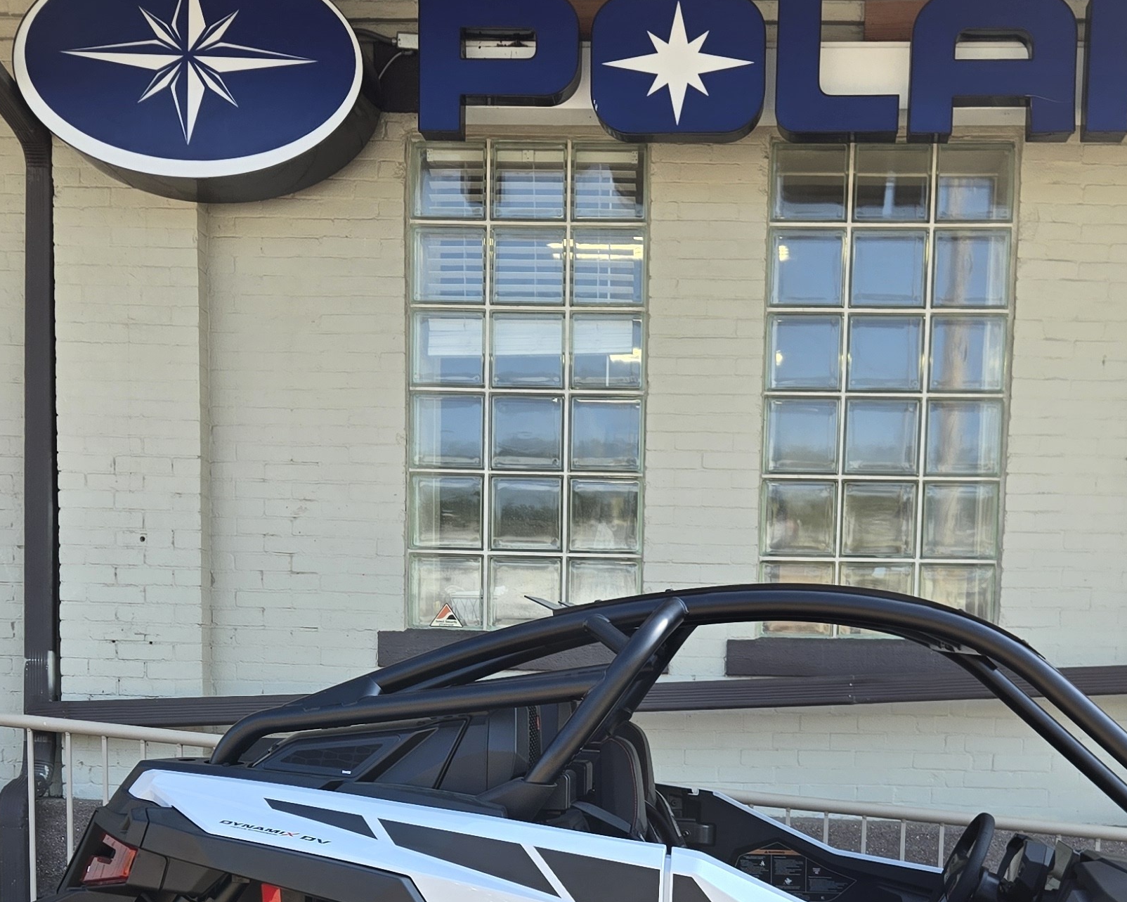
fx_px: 1868
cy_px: 939
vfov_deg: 25.5
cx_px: 658
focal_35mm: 56
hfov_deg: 33.5
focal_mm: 5.4
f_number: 1.8
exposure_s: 1/324
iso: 25
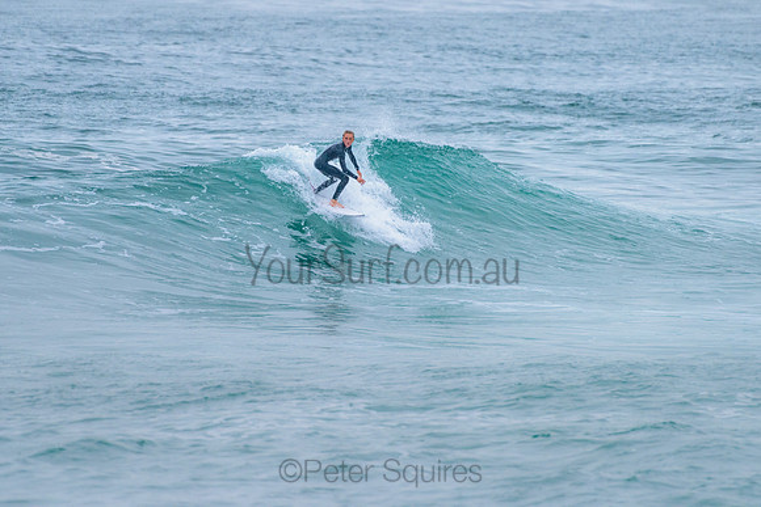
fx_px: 12938
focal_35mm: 612
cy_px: 197
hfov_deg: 3.4
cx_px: 368
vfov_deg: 2.2
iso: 1600
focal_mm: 500
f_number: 5.6
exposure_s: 1/2000
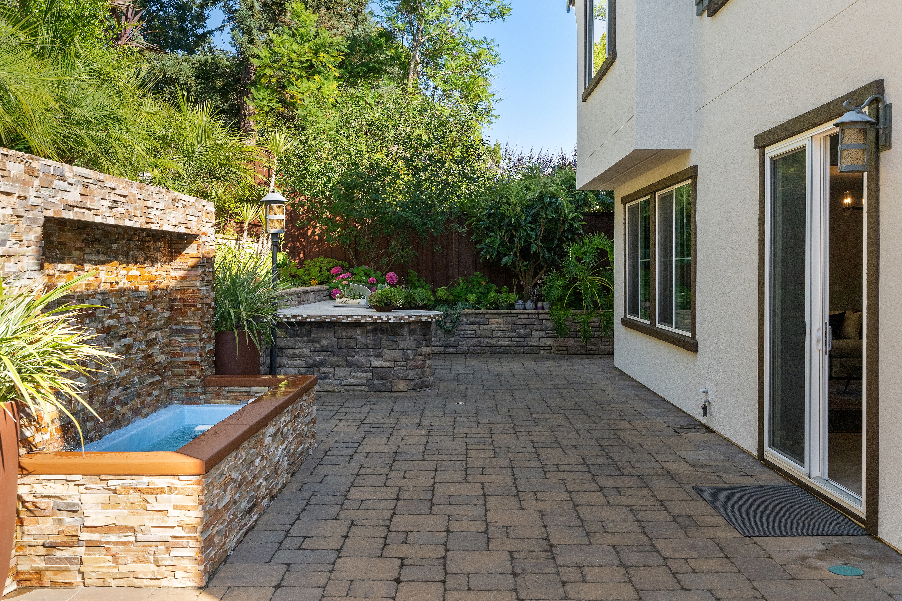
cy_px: 300
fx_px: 902
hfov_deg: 53.1
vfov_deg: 36.9
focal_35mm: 36
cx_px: 451
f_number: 6.3
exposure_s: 1/160
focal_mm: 24
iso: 400
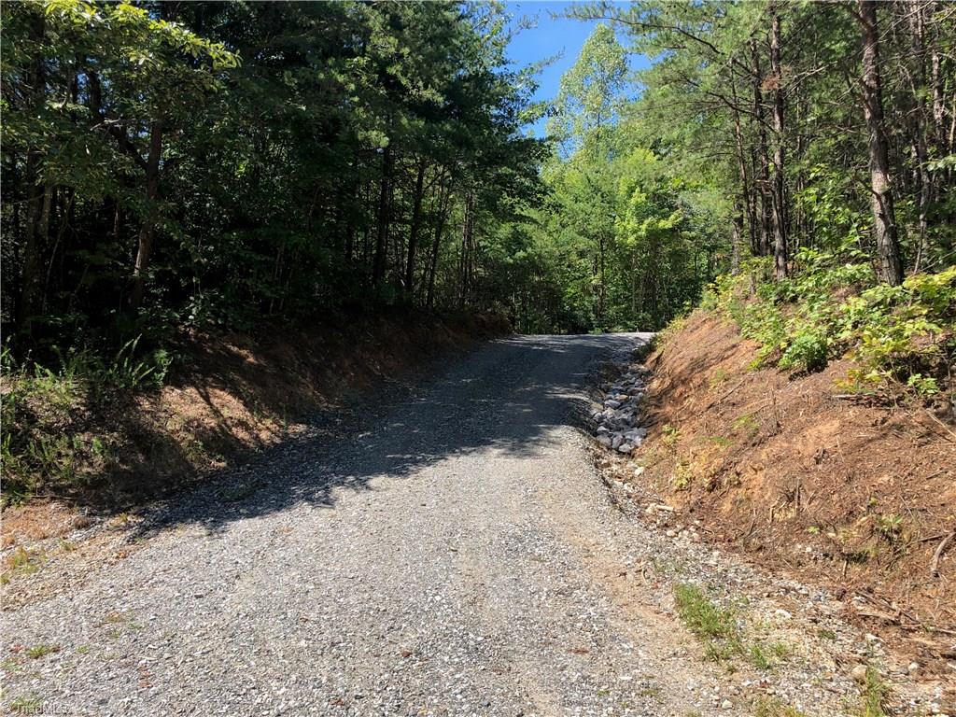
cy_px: 358
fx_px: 773
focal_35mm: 28
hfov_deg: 63.4
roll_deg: -2.2
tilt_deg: +4.3
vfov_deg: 49.7
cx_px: 478
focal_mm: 3.99
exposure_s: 1/738
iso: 20
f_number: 1.8
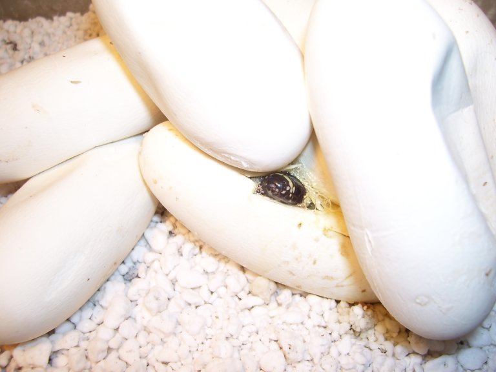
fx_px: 487
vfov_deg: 41.8
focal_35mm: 34
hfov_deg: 54.0
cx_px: 248
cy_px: 186
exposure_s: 1/250
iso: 80
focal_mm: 5.6
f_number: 2.7
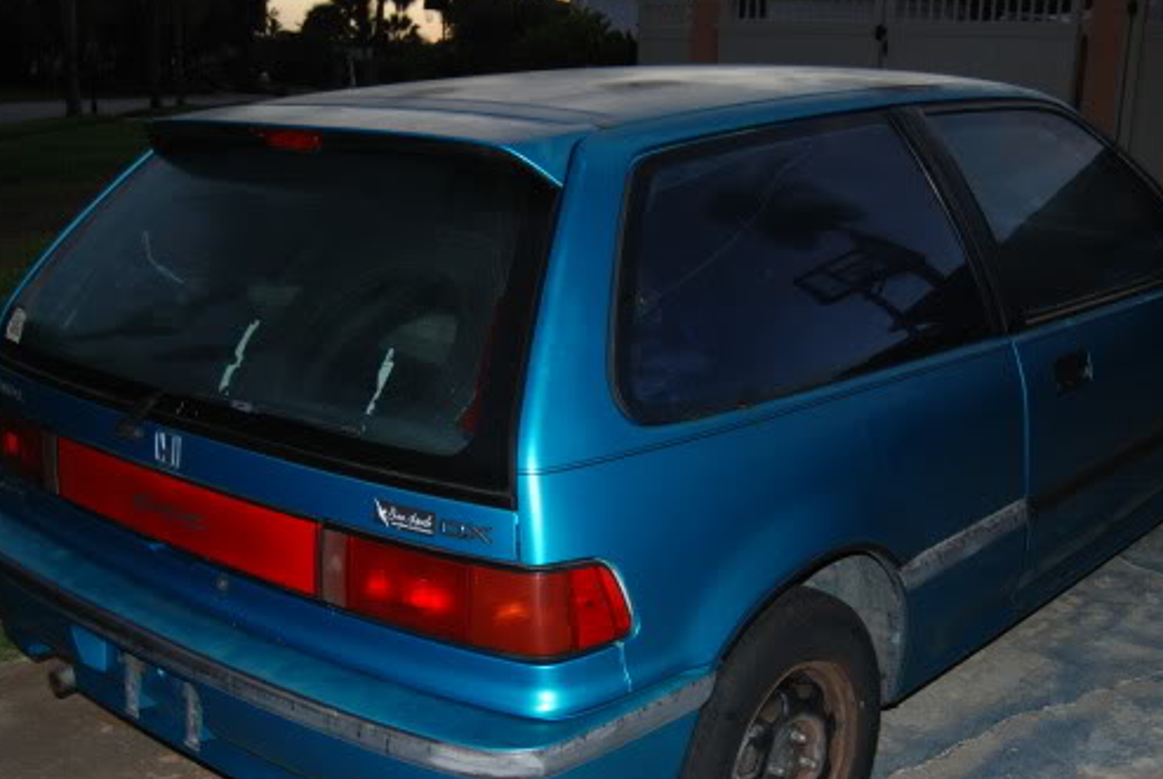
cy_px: 490
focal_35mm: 45
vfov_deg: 30.1
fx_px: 1444
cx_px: 660
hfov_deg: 43.8
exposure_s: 1/60
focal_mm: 23
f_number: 3.8
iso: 200
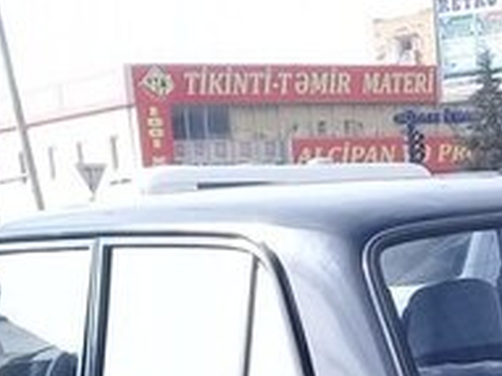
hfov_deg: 18.1
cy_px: 630
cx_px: 452
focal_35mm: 107
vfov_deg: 12.8
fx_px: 1551
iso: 50
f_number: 2.2
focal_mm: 3.3
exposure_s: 1/492
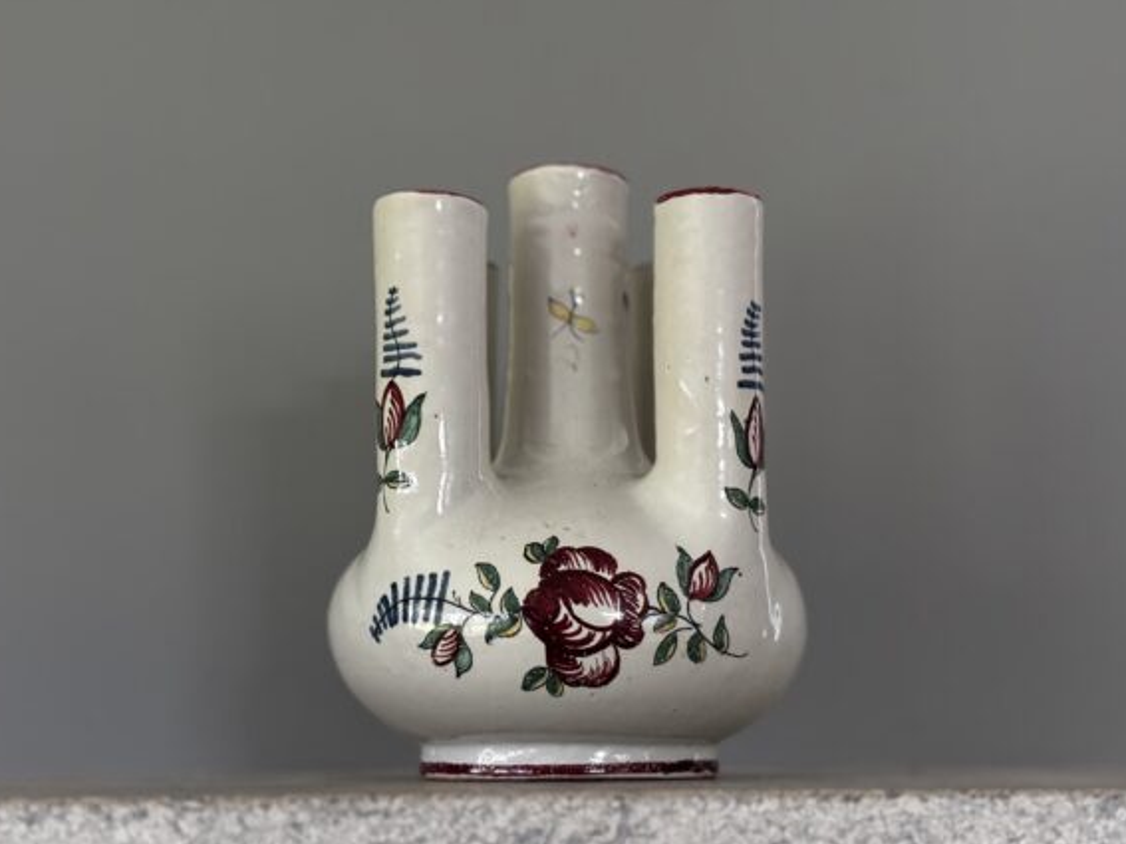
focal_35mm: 55
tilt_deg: +9.8
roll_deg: -0.5
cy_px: 441
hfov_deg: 34.9
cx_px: 570
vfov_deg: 26.5
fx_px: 1789
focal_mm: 5.96
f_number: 1.6
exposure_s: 1/30
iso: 320
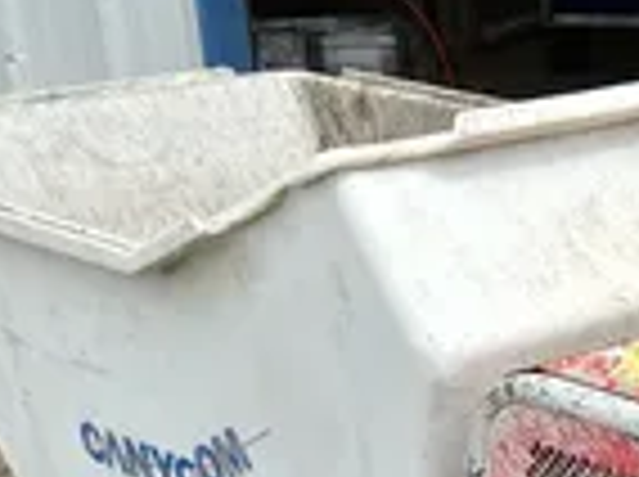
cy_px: 686
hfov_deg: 18.3
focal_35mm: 101
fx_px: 1861
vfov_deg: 13.8
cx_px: 801
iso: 50
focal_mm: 5.7
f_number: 1.5
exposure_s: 1/2571
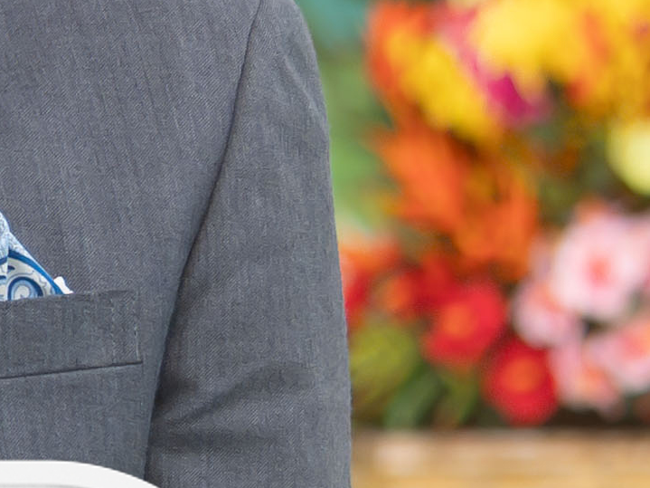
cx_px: -1282
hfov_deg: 5.0
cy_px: -138
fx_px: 7134
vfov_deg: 3.9
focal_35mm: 380
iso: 1250
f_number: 4
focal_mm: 48
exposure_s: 1/200
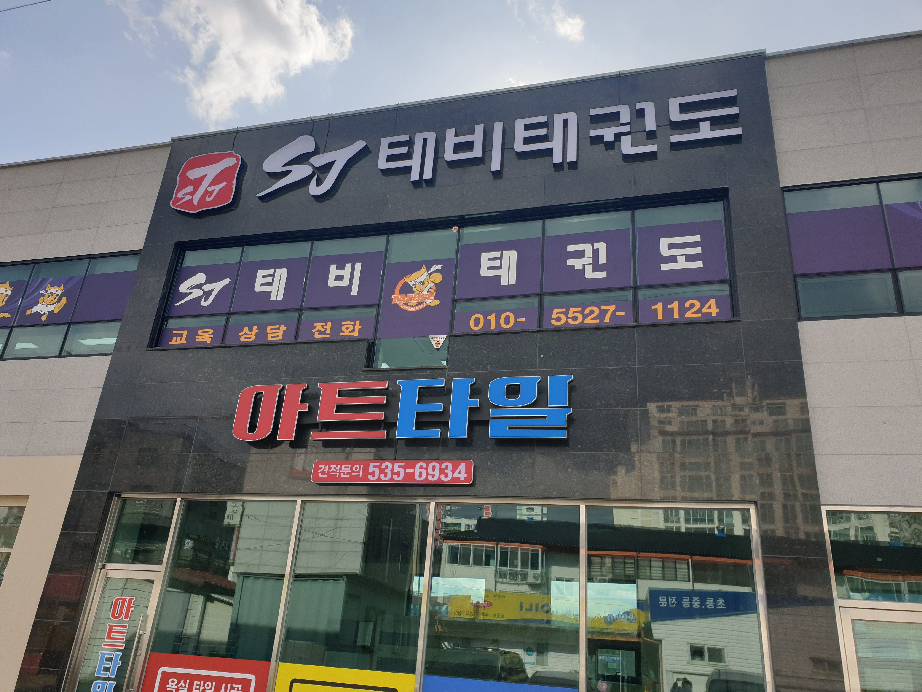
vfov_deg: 53.1
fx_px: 693
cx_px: 461
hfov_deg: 67.3
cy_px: 346
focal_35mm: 26
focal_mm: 4.3
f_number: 2.4
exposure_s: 1/1399
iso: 50
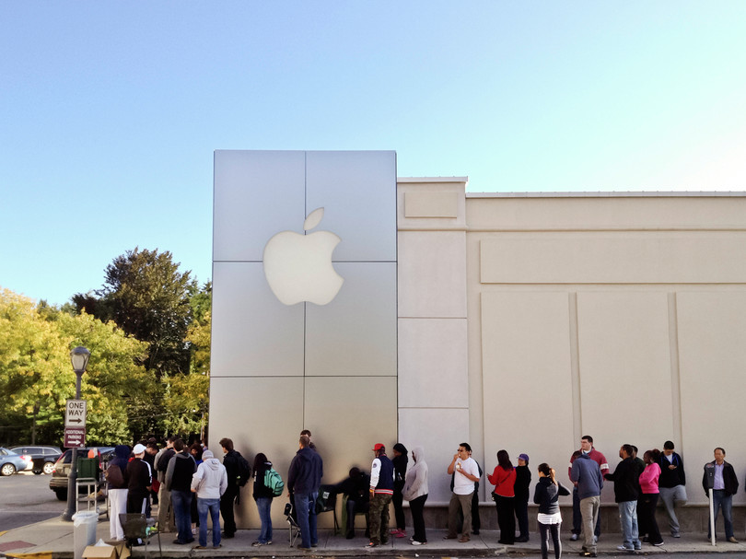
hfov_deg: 52.6
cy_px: 280
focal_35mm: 35
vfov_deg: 40.7
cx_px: 373
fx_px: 754
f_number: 2.4
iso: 50
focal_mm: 4.28
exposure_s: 1/610
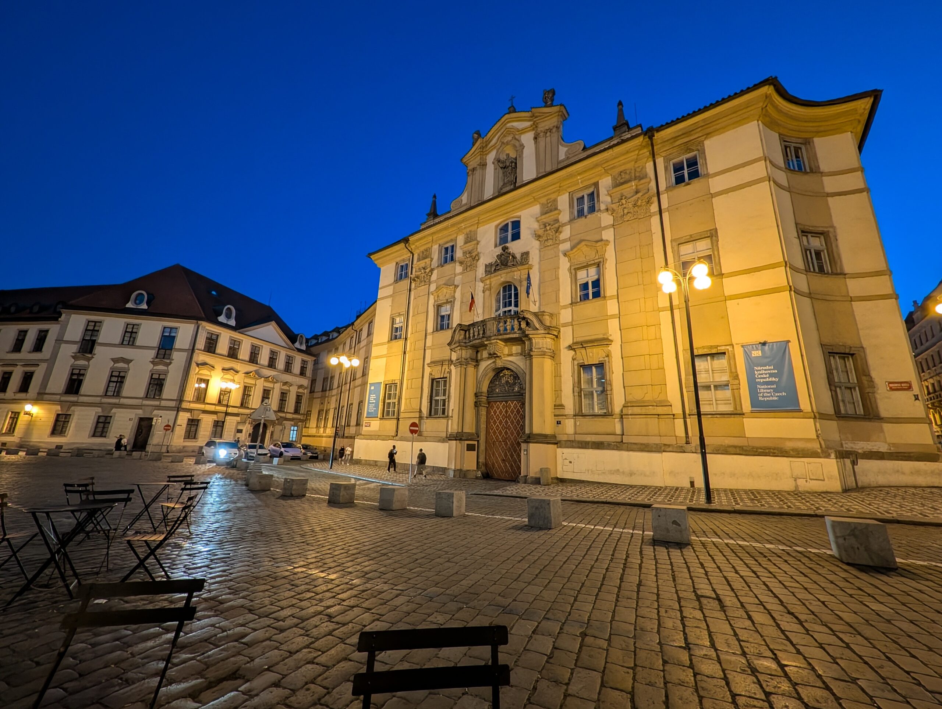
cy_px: 354
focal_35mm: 12
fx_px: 327
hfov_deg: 110.5
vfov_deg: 94.6
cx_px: 471
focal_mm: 2.02
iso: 506
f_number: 1.7
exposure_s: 1/33.3
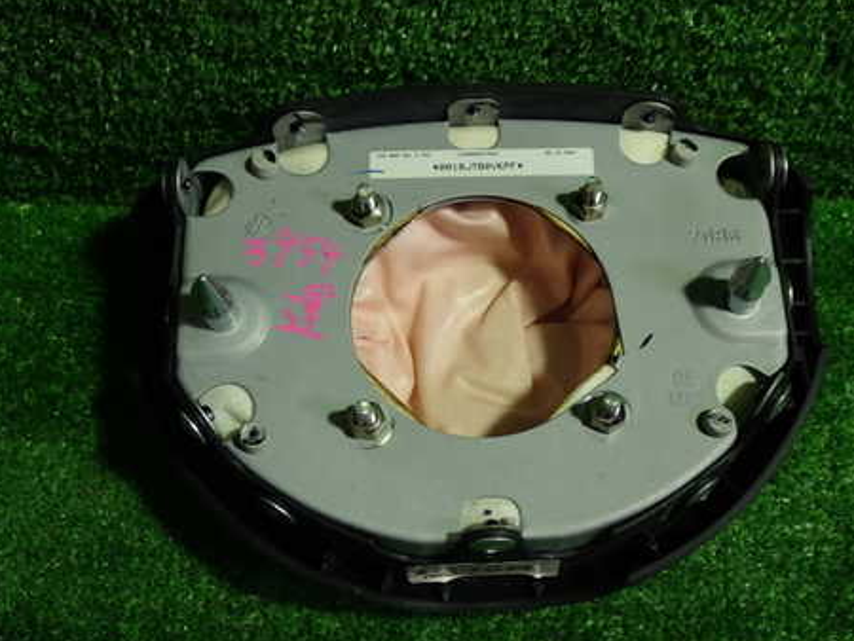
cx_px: 495
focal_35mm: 48
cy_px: 330
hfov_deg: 39.5
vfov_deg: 30.3
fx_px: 1185
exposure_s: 1/60
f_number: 2.5
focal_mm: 6.37
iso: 200
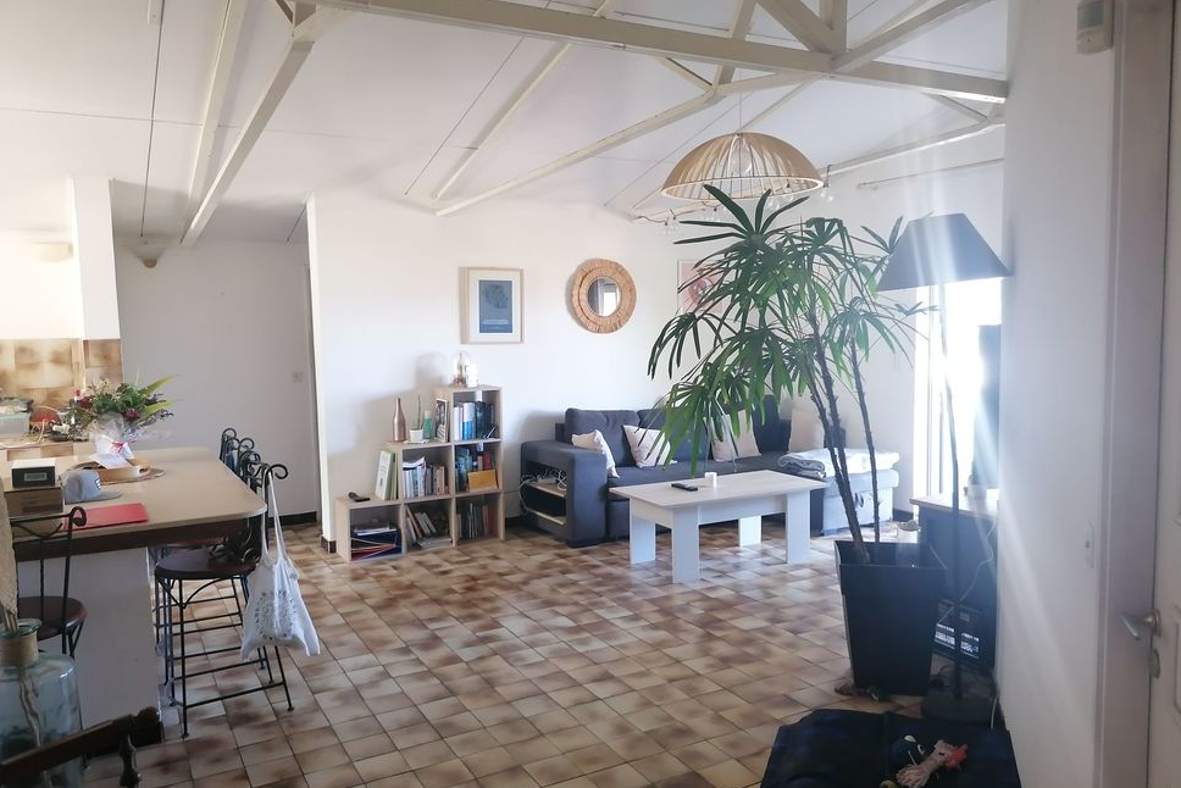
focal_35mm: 29
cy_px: 401
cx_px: 592
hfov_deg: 63.6
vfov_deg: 45.0
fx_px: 952
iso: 320
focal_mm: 4.75
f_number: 1.8
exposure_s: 1/33.3
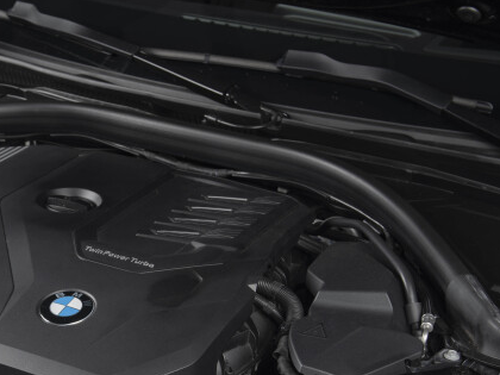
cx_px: 69
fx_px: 953
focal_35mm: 66
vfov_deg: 21.9
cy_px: 305
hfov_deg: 28.5
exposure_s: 1/125
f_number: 5.6
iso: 100
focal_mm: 36
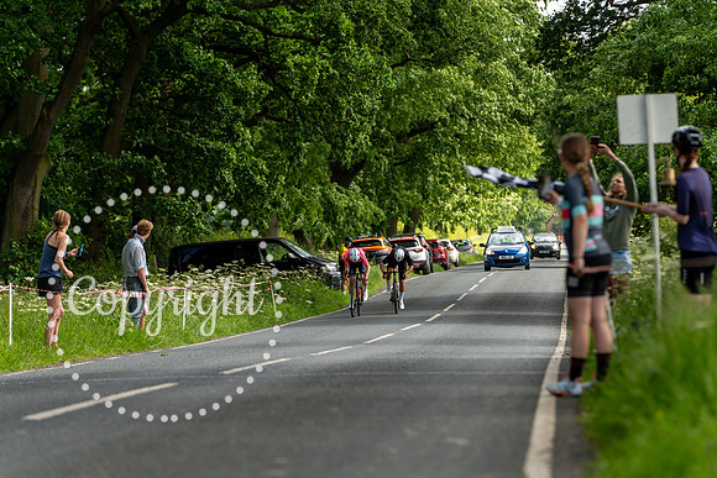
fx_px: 3088
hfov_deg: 13.2
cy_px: 239
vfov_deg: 8.9
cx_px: 358
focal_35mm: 155
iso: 250
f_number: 4
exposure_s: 1/1000
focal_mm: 155
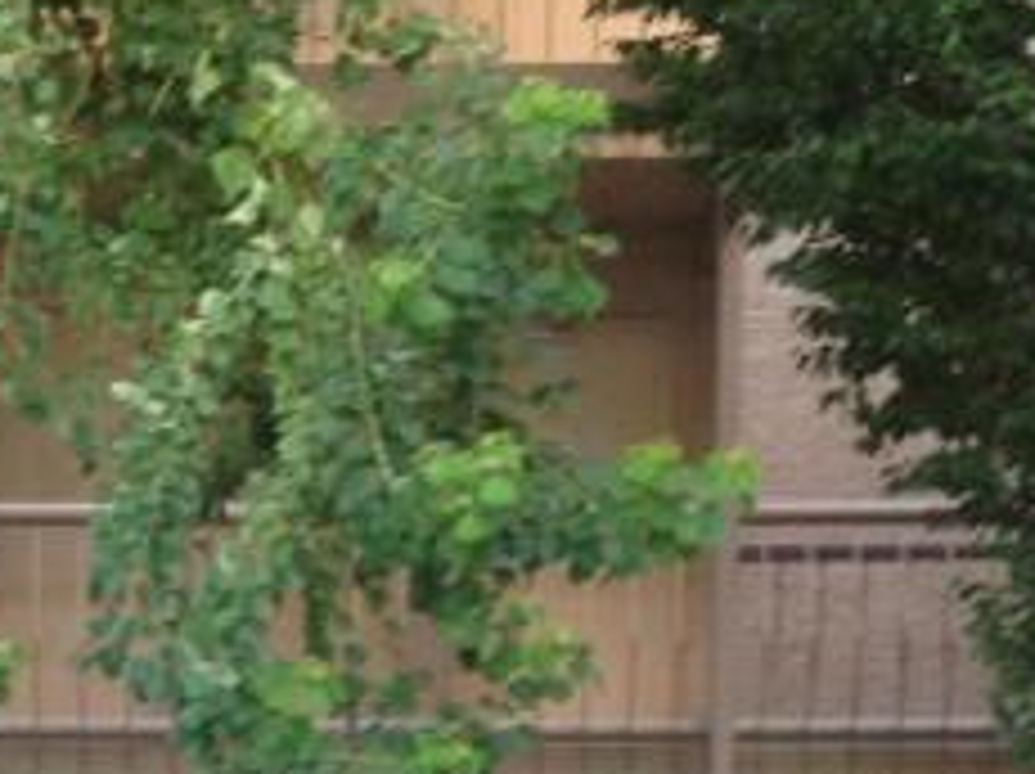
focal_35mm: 147
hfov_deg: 13.4
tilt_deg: -4.6
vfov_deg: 9.7
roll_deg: +0.5
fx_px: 4391
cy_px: 1238
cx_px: 220
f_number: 2.4
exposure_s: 1/20
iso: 64
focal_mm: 4.12
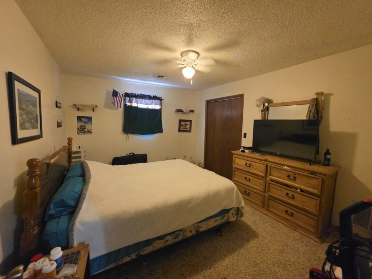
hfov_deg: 106.2
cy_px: 140
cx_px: 186
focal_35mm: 13
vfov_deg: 89.9
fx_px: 140
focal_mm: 2.2
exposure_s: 1/60
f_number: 1.9
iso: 500
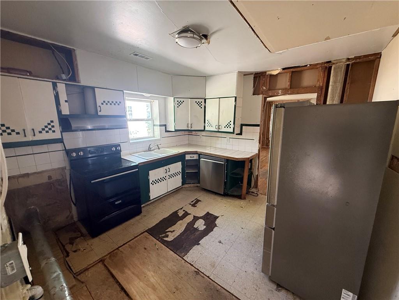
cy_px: 150
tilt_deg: -11.5
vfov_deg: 85.7
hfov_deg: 102.1
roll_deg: +0.4
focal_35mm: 14
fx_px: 161
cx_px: 200
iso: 320
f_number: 2.2
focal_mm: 2.22
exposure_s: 1/68
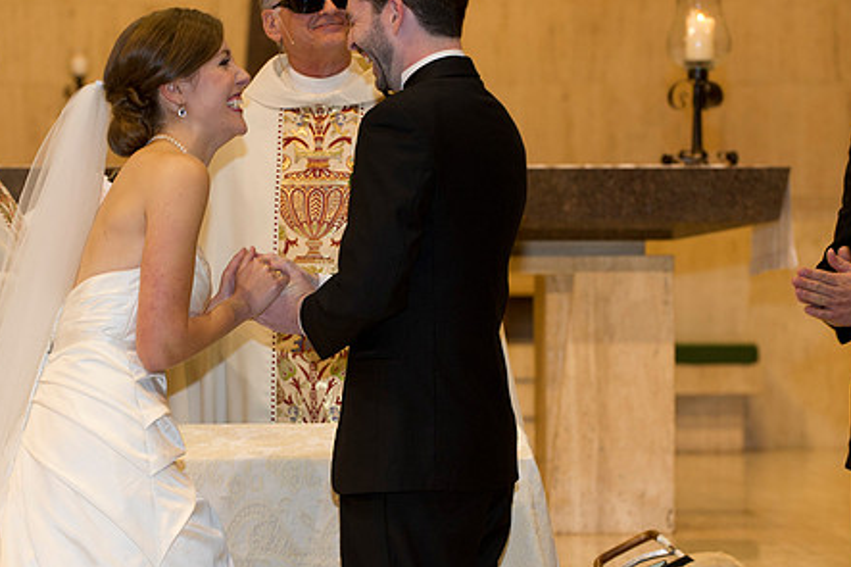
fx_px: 3403
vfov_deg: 9.5
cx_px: 361
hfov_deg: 14.3
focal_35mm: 144
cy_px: 309
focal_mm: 110
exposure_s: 1/60
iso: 1250
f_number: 3.5
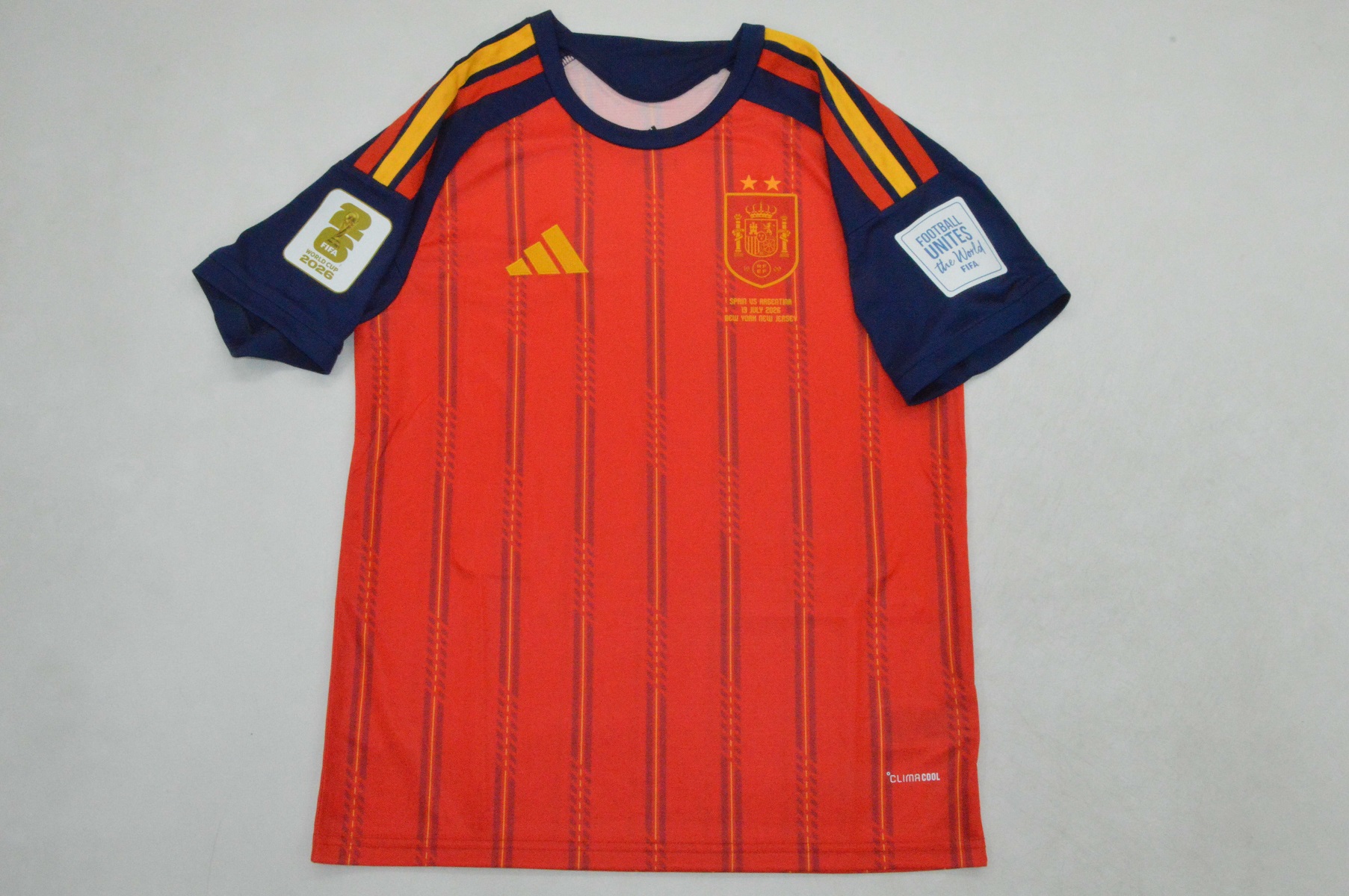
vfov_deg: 36.8
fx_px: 1348
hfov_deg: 53.2
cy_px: 448
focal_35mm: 36
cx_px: 674
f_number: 25
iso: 6400
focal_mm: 24
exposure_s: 1/200
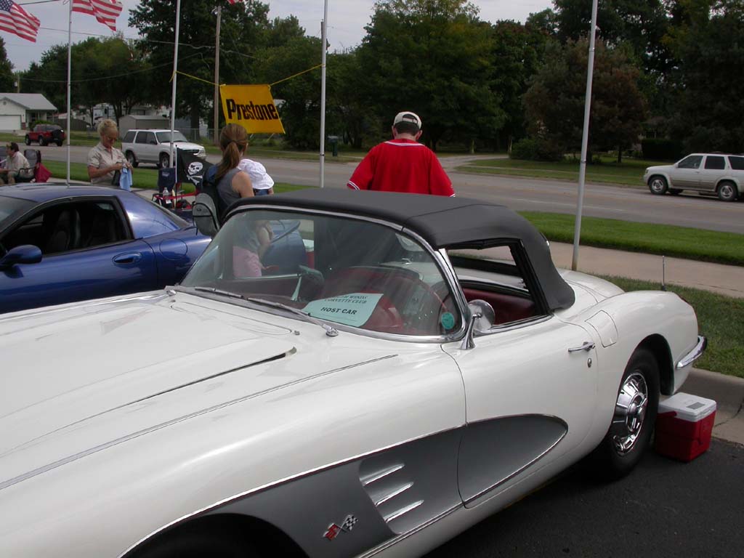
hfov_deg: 49.0
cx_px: 372
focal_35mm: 38
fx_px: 817
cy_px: 279
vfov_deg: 37.7
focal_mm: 7.85
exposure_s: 1/537
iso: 100
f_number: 7.5
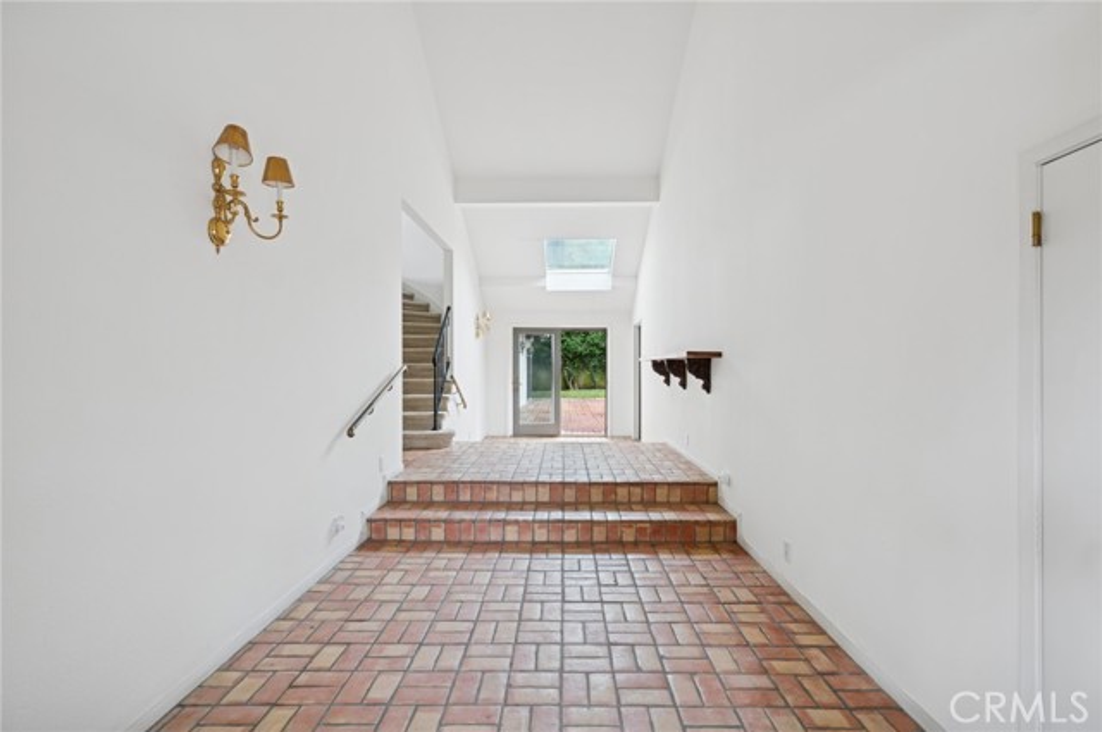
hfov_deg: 96.8
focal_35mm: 16
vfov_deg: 73.6
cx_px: 551
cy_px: 366
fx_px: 489
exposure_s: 1/5
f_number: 8
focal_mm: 16
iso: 200
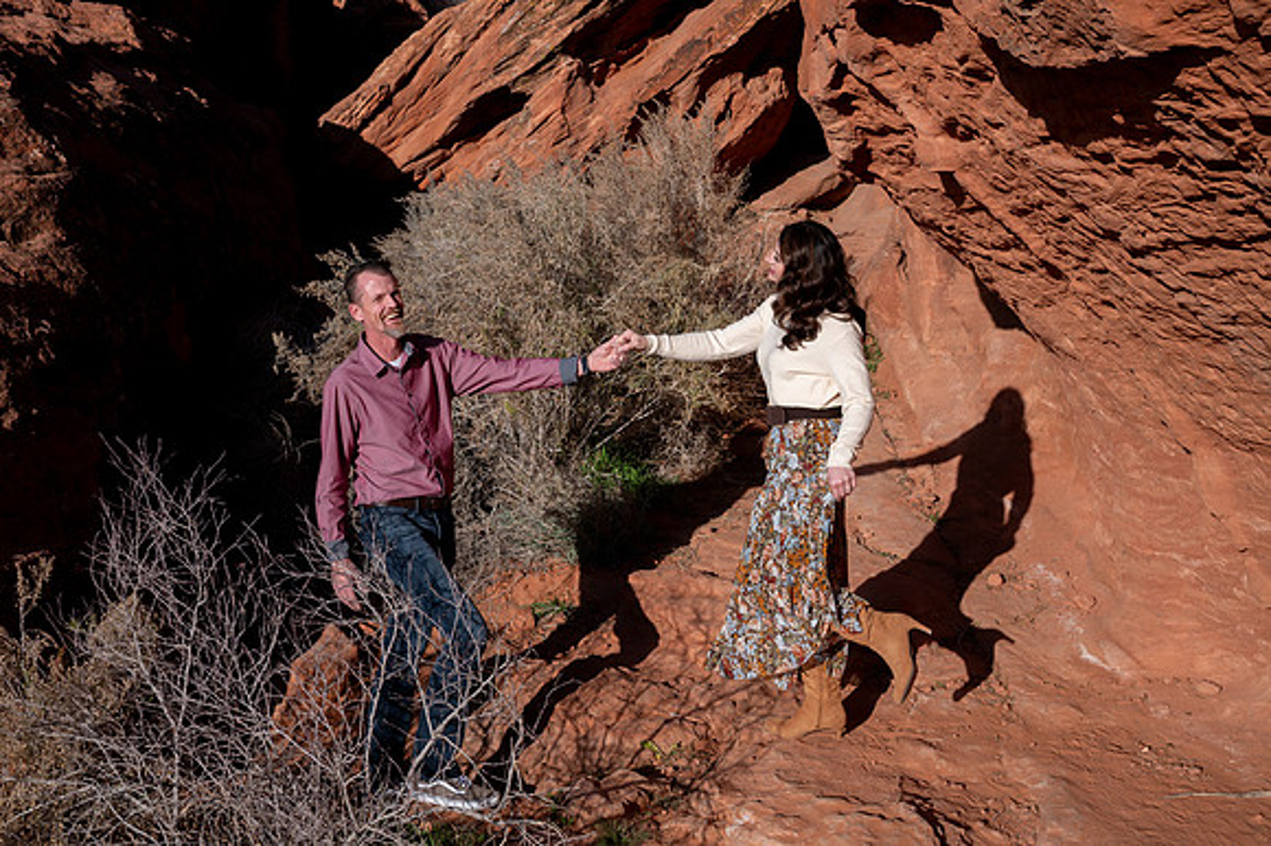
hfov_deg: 42.6
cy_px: 343
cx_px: 511
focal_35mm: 46
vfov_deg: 29.2
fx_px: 1623
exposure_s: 1/320
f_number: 9
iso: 200
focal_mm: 38
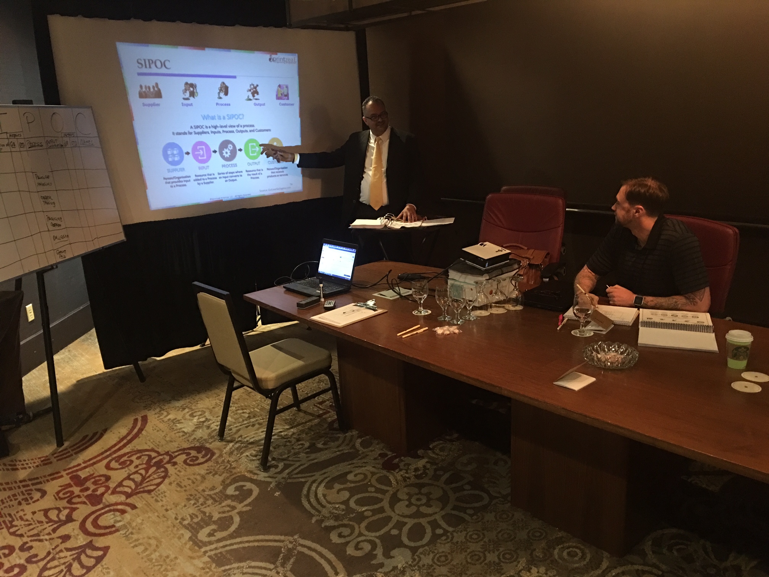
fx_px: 644
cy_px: 288
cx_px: 384
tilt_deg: -13.4
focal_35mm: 29
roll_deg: +2.6
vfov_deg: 48.2
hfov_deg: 61.7
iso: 80
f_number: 2.2
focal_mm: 4.15
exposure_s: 1/4
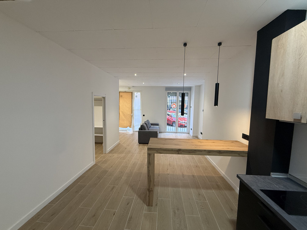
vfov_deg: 85.7
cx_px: 154
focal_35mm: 14
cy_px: 115
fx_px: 124
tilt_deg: -5.1
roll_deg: -0.5
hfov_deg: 102.1
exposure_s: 1/100
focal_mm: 2.22
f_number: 2.2
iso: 250
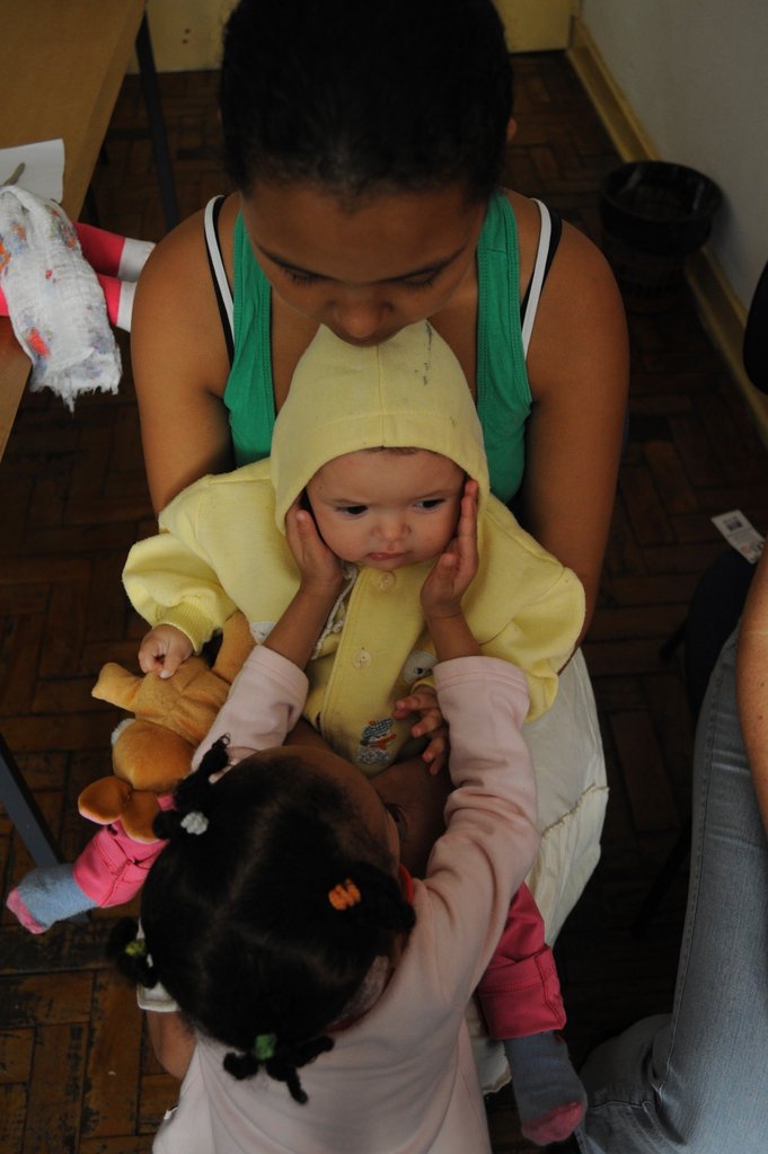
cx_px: 384
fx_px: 1090
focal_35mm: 34
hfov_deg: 38.8
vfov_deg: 55.8
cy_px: 577
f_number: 5
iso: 1600
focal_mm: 34
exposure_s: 1/100
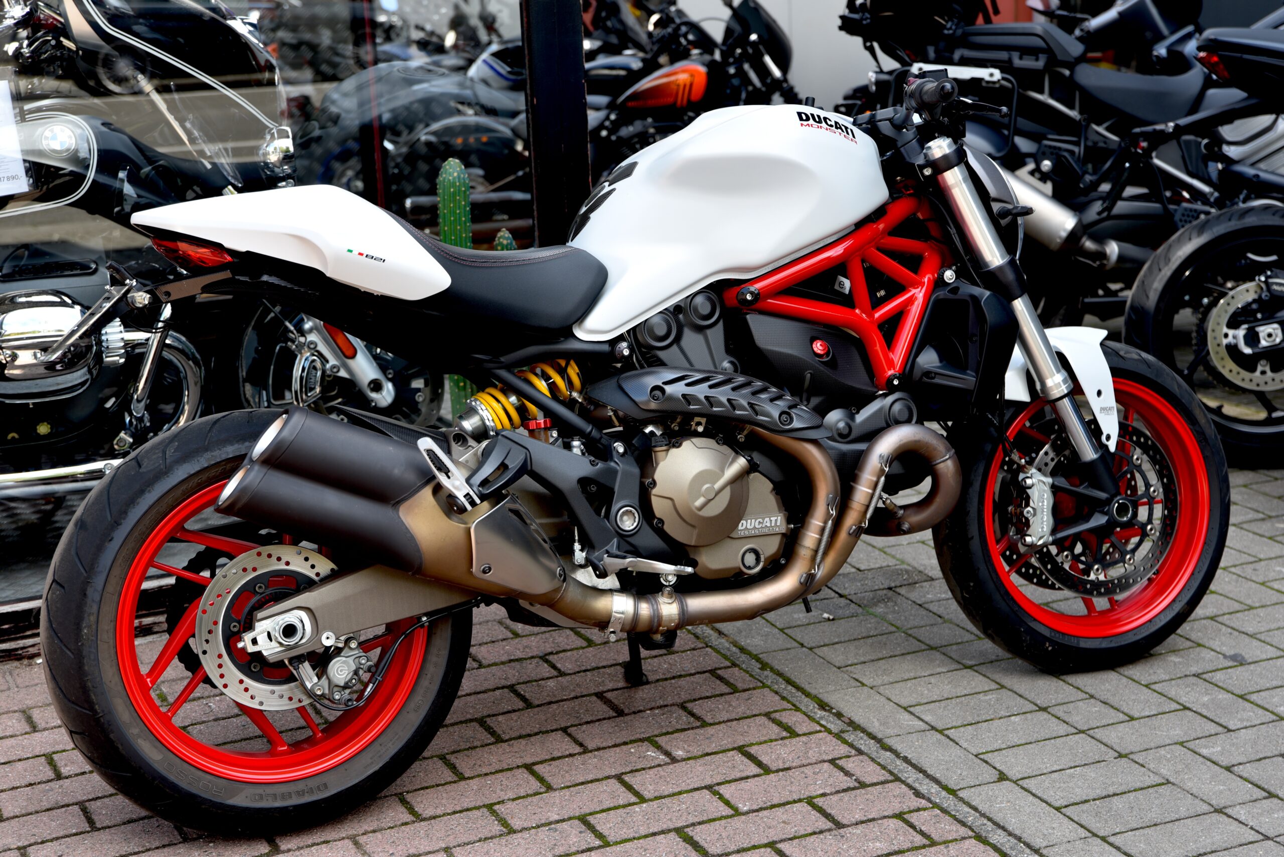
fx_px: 2212
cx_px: 642
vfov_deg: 21.9
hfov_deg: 32.4
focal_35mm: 62
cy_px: 428
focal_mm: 62
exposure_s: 1/100
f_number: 5
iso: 100
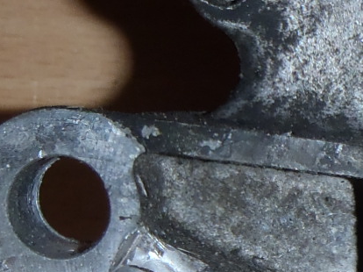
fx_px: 1970
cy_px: 295
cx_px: 583
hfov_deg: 10.1
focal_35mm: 188
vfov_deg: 7.8
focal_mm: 6.83
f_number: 13
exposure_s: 1/40
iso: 125
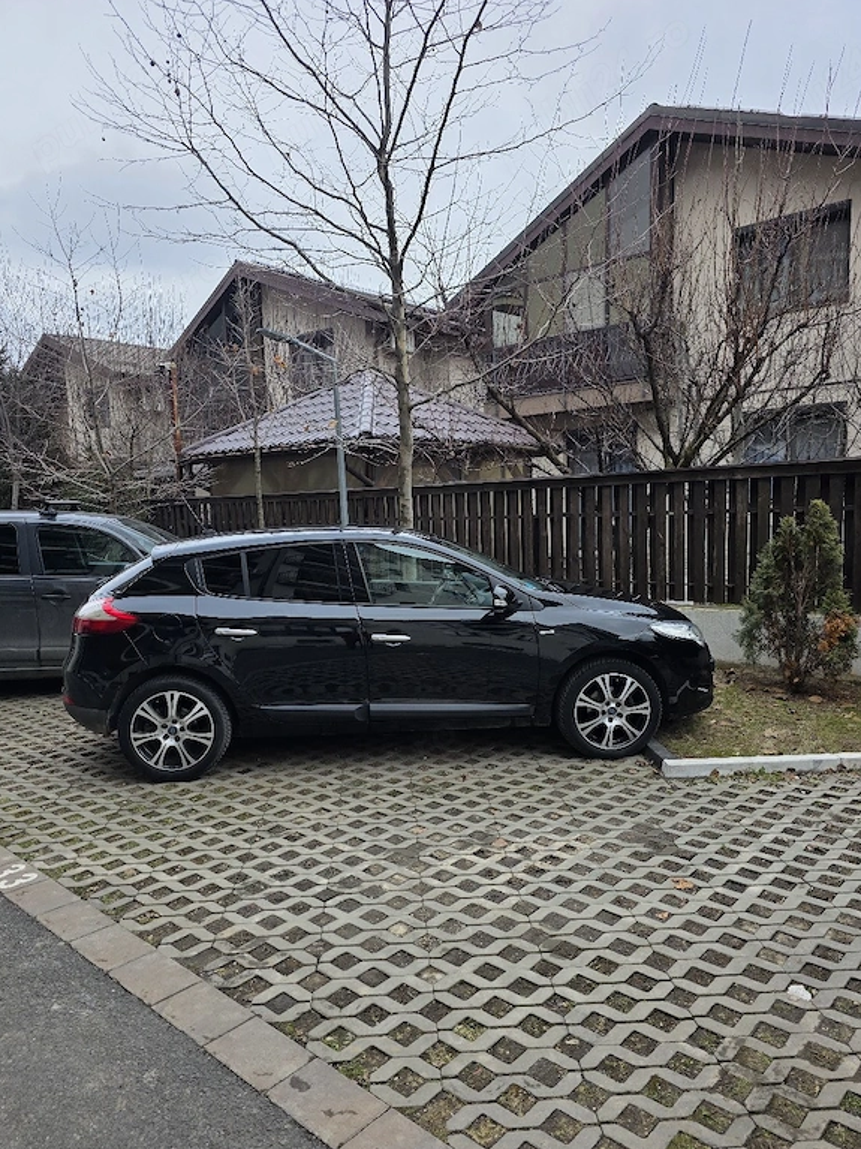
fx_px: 796
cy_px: 595
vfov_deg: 71.6
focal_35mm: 24
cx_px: 419
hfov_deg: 56.8
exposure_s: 1/2500
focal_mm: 6.3
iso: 80
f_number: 1.7
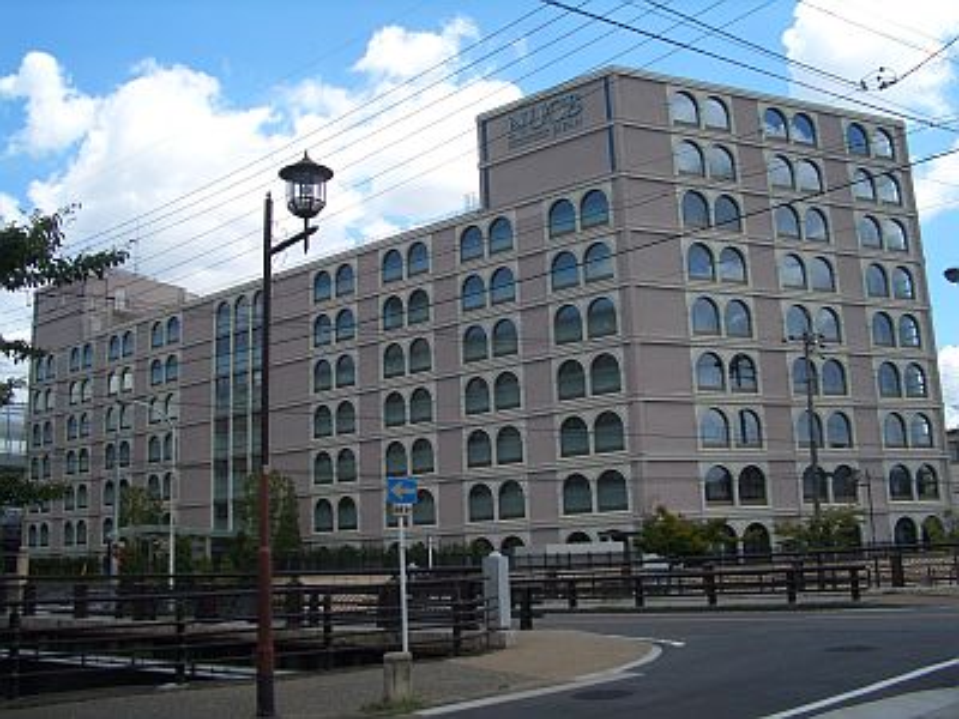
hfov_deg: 52.6
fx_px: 970
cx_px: 480
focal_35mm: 35
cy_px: 360
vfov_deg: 40.7
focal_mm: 5.8
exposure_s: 1/320
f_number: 4.3
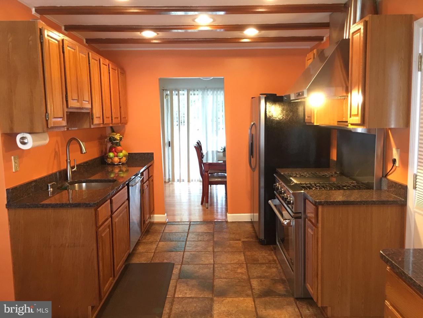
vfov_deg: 48.2
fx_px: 354
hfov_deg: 61.7
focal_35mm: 29
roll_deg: +0.3
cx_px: 212
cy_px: 159
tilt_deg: -4.9
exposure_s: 1/15
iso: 100
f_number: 2.2
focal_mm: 4.15
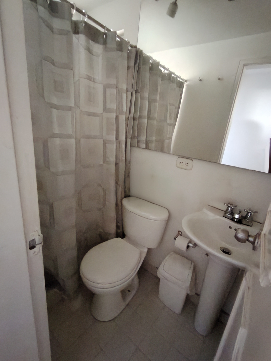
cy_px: 180
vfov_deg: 91.0
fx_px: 177
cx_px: 136
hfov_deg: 74.7
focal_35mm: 17
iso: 3936
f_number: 2.2
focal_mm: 1.43
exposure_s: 1/14.3
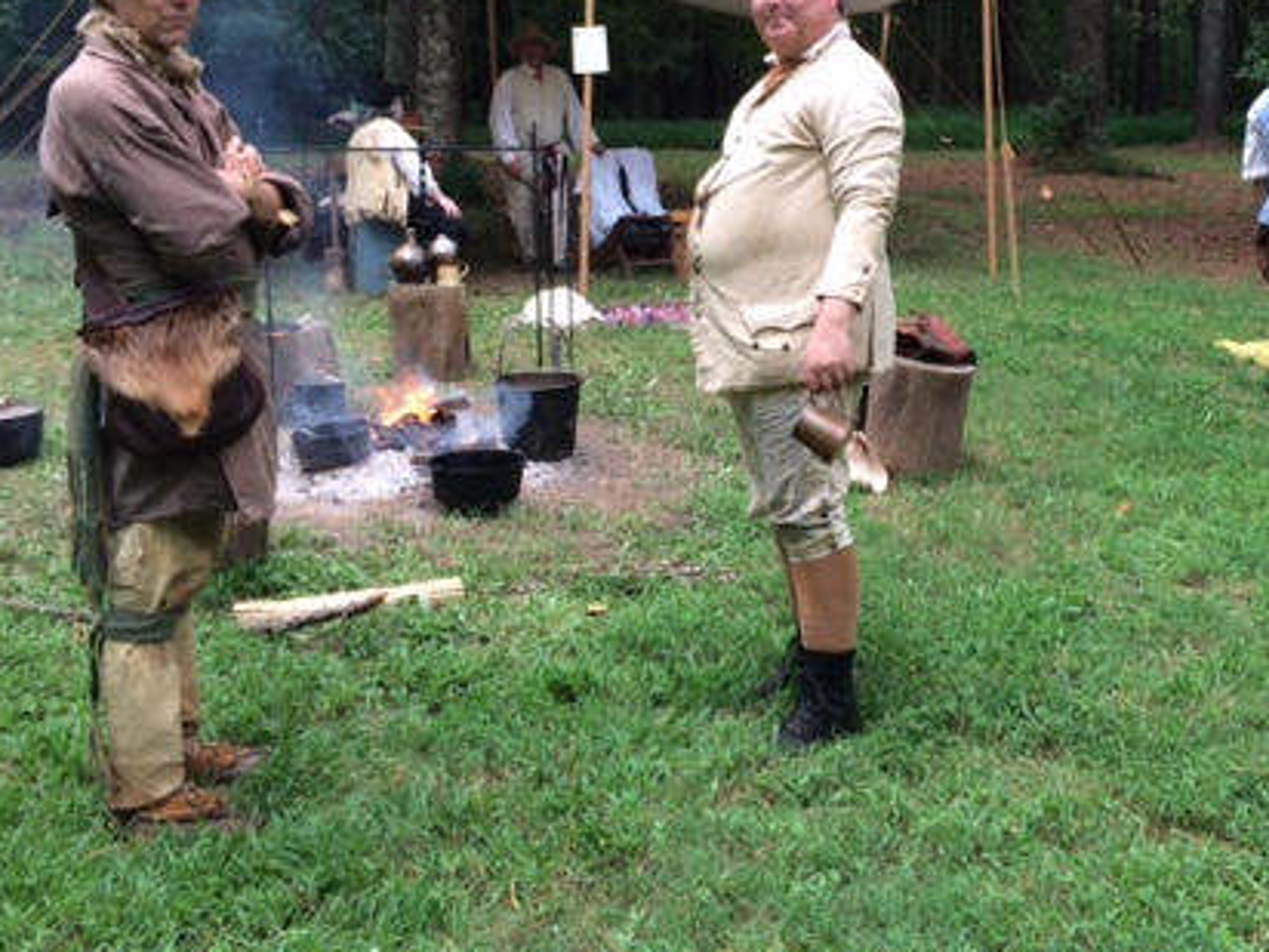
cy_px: 283
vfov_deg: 31.8
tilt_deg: -7.5
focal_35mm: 45
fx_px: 1650
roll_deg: +0.2
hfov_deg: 41.5
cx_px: 856
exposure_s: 1/120
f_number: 2.2
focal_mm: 4.15
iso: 40
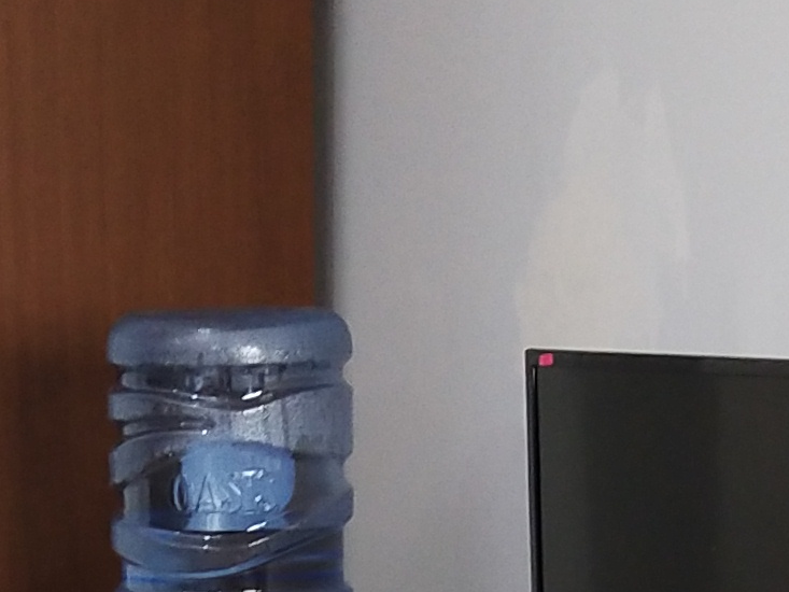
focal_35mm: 165
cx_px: 189
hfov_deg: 11.9
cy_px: 1342
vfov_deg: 8.4
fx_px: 3761
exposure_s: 1/50
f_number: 1.8
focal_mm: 3.95
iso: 224
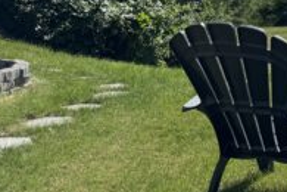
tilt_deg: -3.0
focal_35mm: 77
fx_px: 614
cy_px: -32
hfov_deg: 22.5
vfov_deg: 17.0
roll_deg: +1.7
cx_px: 408
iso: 80
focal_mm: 6.76
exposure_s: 1/7092
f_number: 1.78
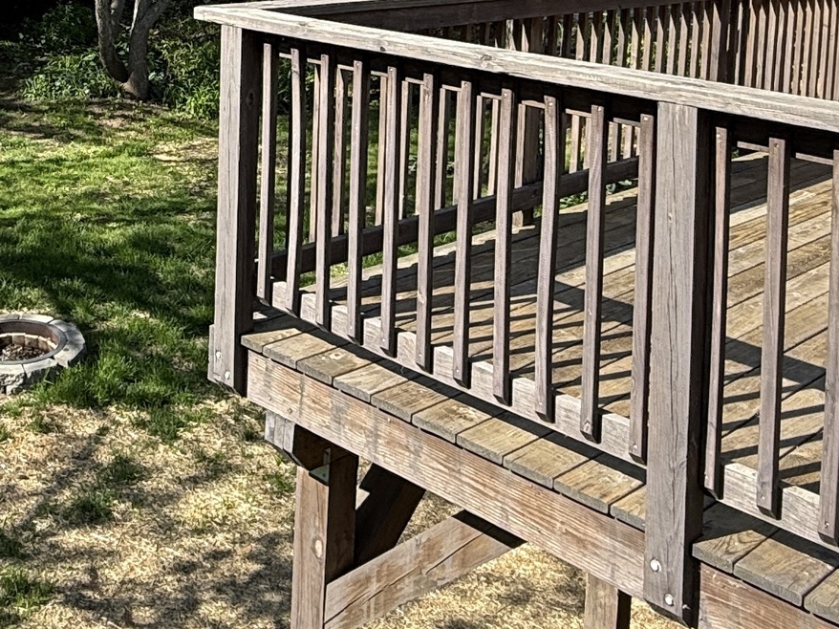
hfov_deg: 36.8
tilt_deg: -3.0
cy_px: -70
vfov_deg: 27.1
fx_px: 1187
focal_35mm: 49
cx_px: 104
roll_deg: -2.0
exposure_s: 1/468
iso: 50
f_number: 2.2
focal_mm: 2.22
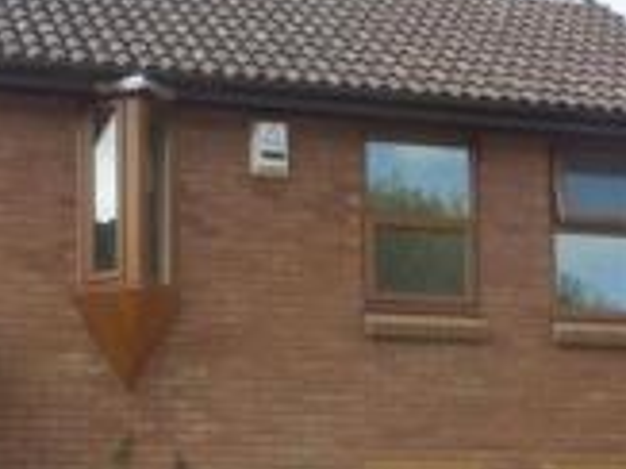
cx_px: 286
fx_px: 1554
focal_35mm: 86
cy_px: 540
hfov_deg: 22.8
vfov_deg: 16.5
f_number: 4
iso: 100
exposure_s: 1/250
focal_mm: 4.3
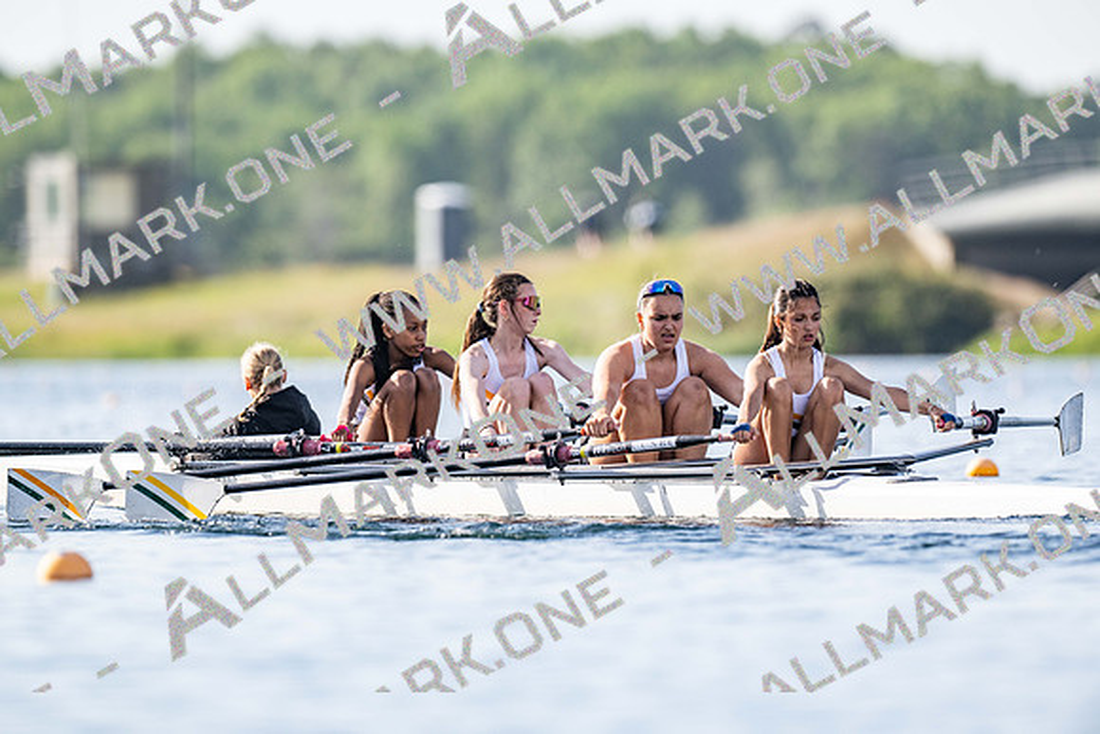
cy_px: 367
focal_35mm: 600
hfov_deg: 3.4
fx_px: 18337
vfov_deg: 2.3
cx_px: 550
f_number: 5.6
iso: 800
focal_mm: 600
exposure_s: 1/2500
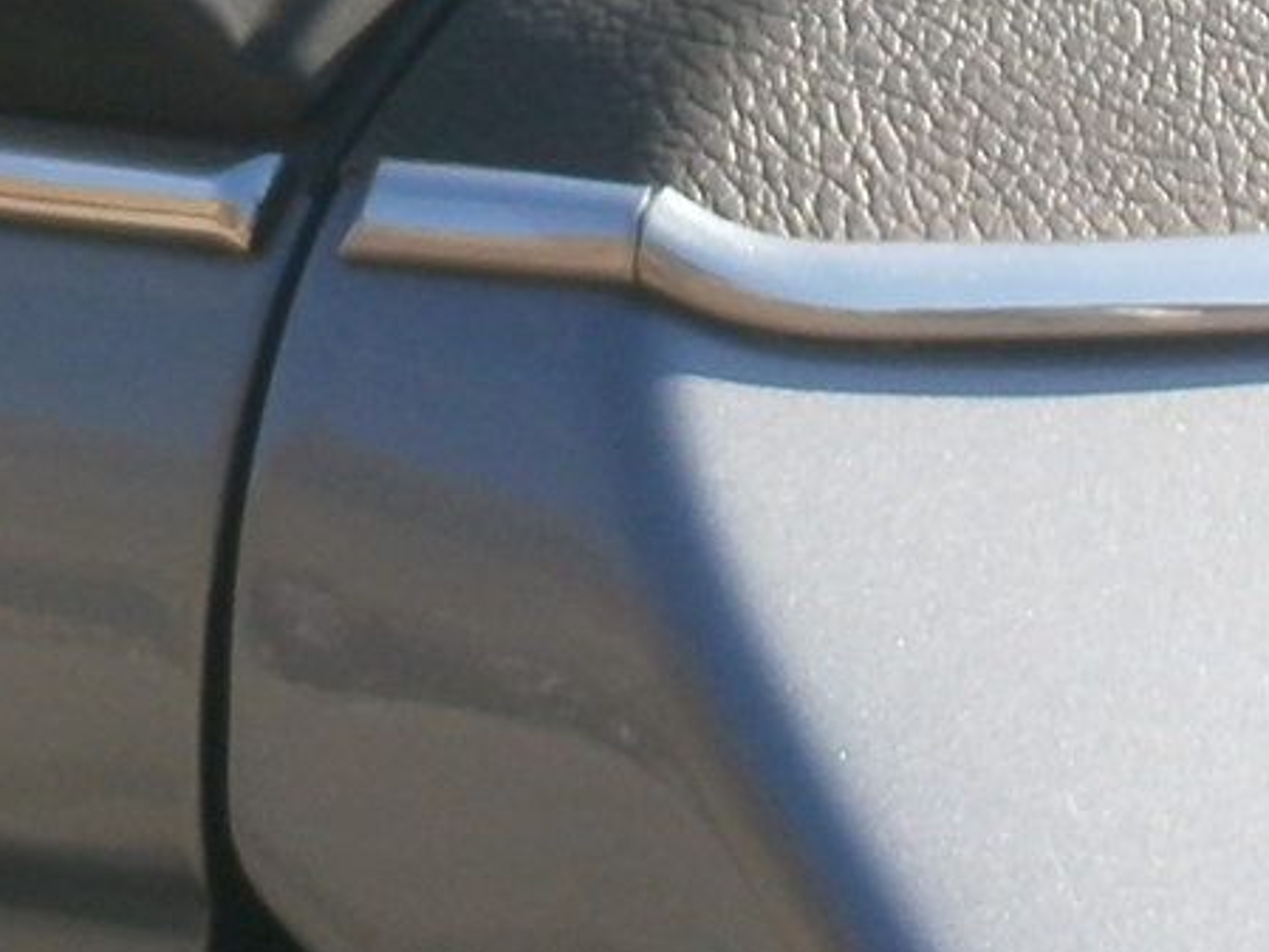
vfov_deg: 3.7
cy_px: -681
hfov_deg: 4.9
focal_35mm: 402
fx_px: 14741
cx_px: -257
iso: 100
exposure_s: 1/250
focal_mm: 16.2
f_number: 5.9
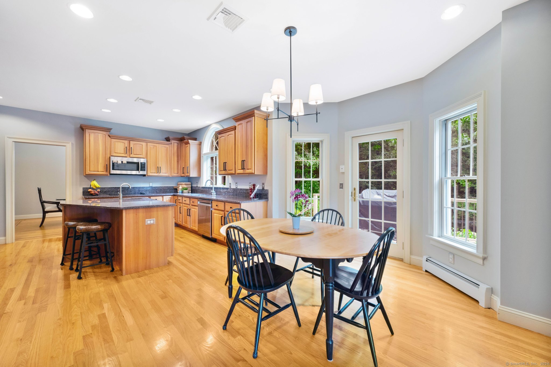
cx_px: 276
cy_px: 184
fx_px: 214
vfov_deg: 81.2
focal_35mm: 14
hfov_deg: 104.3
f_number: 10
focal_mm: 14
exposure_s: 1/4
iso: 800
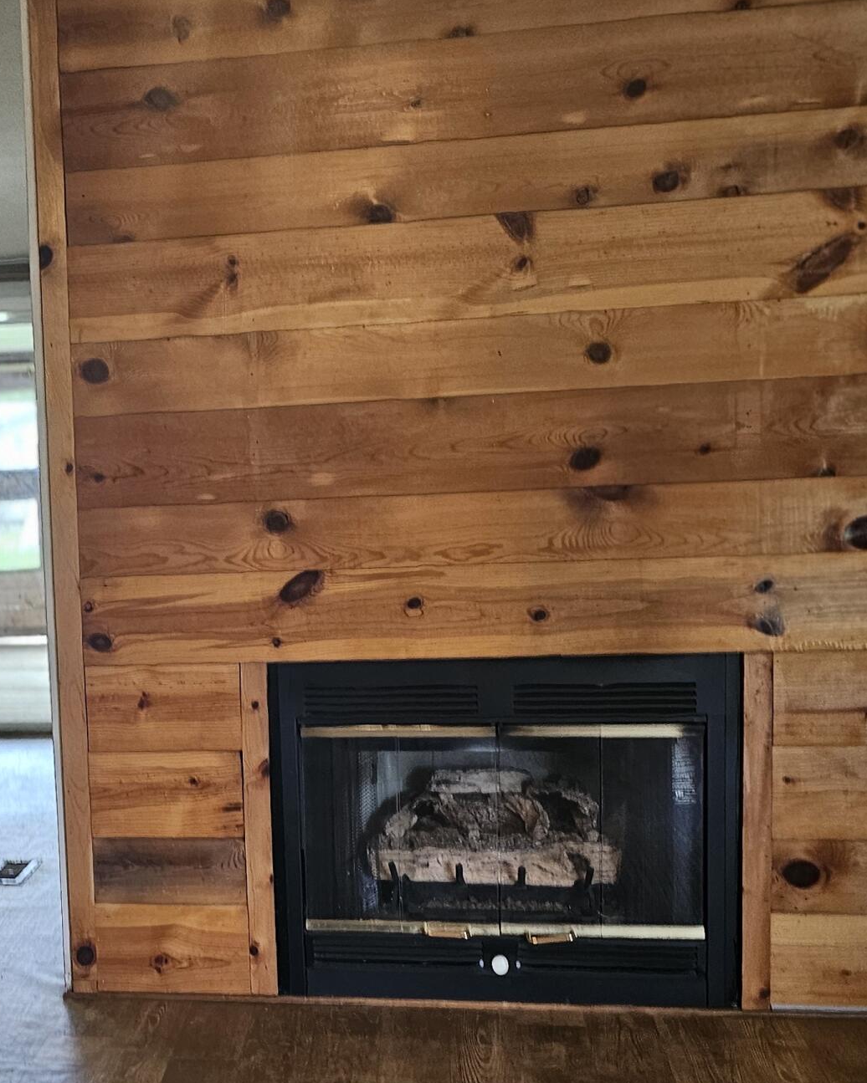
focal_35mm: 52
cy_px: 656
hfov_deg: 27.9
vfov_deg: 35.9
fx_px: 1668
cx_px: 64
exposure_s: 1/120
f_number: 1.7
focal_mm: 6.3
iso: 200
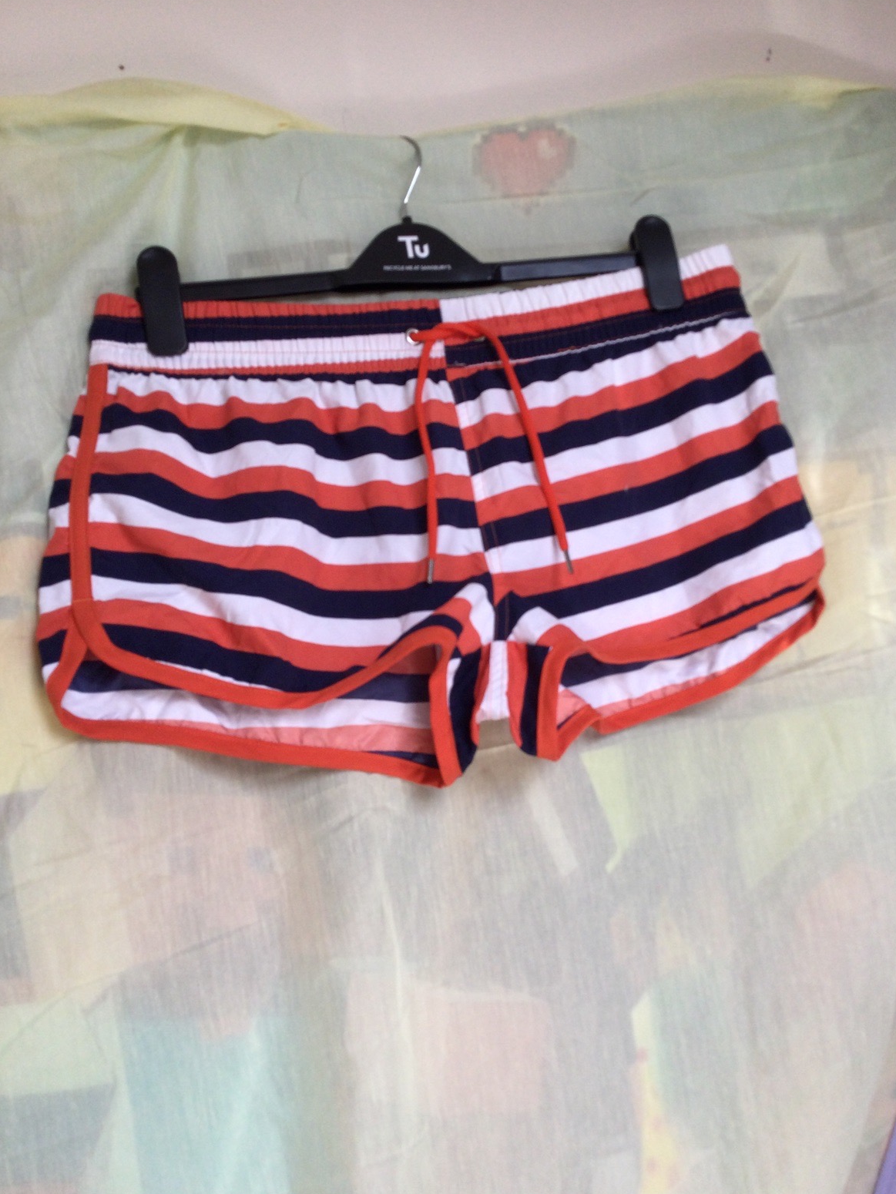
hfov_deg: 44.2
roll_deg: +5.4
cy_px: 605
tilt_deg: +1.8
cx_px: 461
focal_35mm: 32
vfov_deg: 56.8
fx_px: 1104
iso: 40
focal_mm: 3.3
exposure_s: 1/100
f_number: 2.4
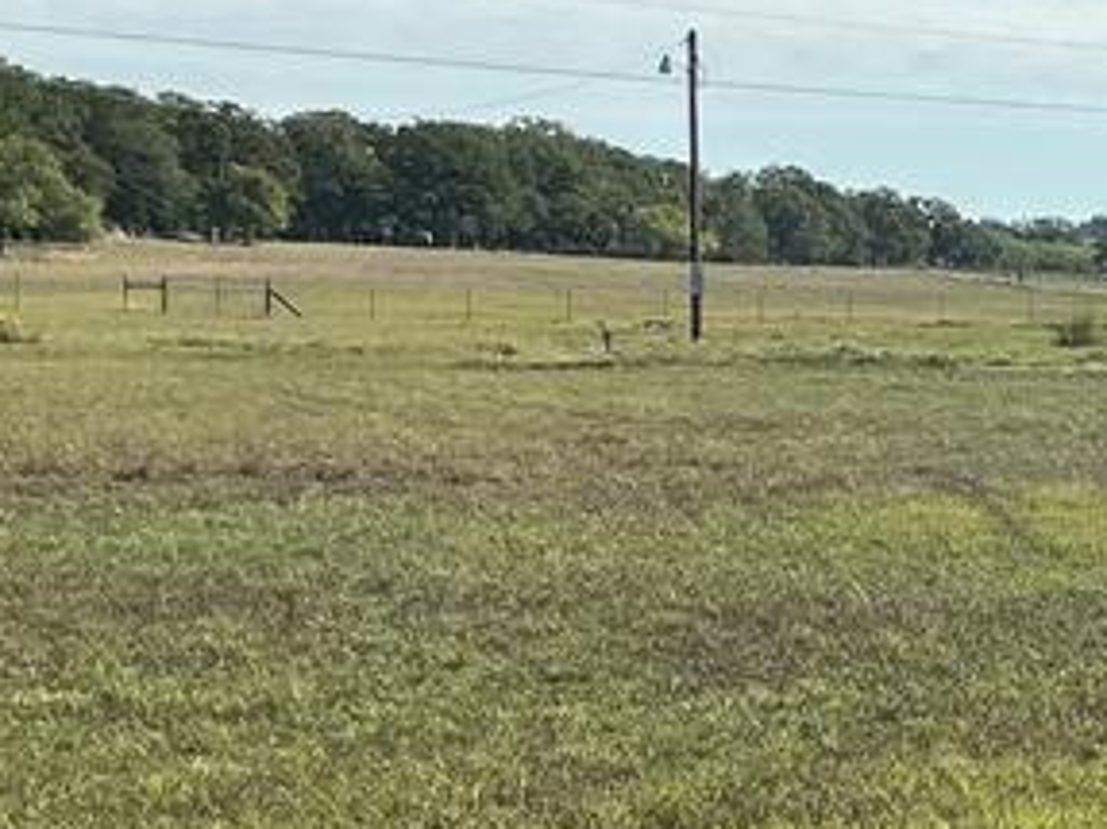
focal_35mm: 100
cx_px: 1443
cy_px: 659
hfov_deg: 18.3
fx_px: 3197
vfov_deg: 14.7
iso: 25
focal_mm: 3
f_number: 1.8
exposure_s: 1/2058
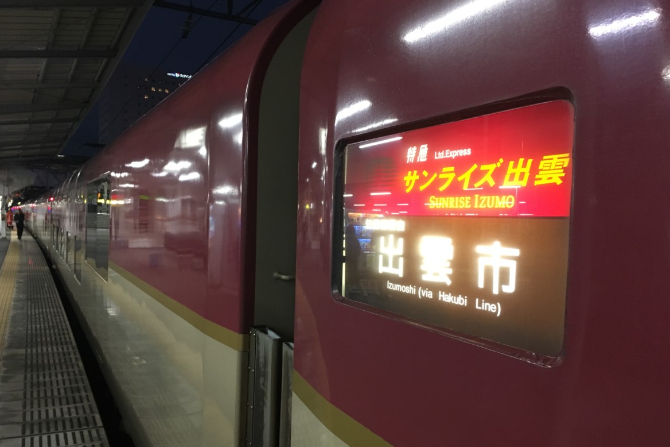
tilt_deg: -2.4
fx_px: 577
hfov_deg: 60.3
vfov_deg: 42.3
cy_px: 236
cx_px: 334
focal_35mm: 31
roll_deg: -1.7
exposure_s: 1/24
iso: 200
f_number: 2.2
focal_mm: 4.15
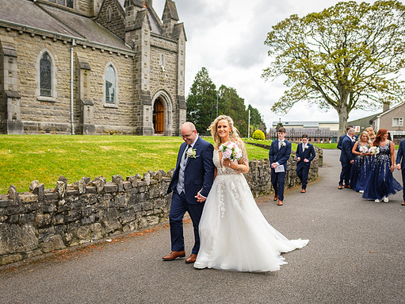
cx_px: 163
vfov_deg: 41.5
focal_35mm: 34
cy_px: 185
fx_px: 398
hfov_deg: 53.6
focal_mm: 16
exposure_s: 1/250
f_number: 4
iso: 160
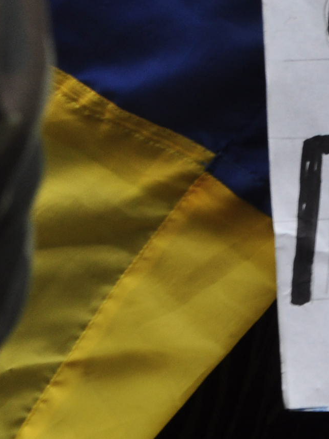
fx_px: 6360
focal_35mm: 502
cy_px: -196
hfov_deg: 2.9
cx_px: 796
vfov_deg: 3.9
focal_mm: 70
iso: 200
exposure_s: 1/125
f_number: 7.1
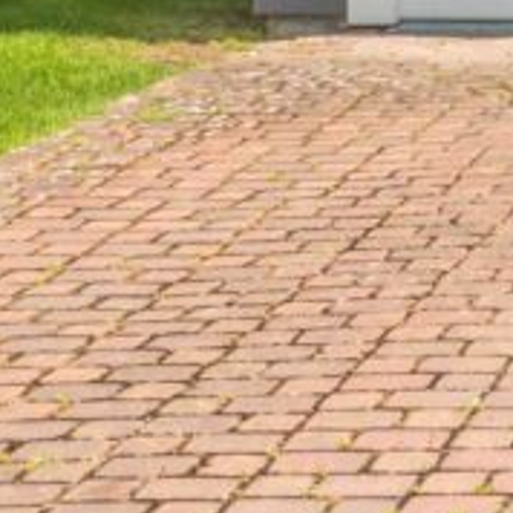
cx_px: 1141
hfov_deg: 9.3
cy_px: -330
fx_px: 2867
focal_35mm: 171
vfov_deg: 9.8
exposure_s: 1/80
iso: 100
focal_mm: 35
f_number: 13
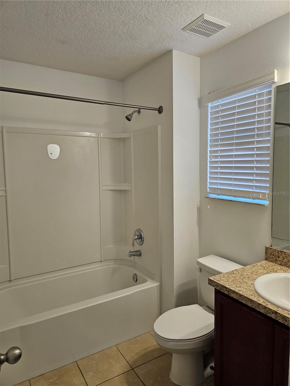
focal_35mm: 23
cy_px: 193
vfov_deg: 73.9
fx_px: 257
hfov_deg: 58.9
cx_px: 145
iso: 160
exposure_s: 1/120
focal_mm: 6.3
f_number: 1.7
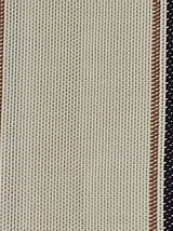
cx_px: 21
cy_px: 304
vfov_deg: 5.3
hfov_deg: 4.0
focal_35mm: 375
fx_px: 2504
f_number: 1.44
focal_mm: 6.68
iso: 100
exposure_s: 1/100
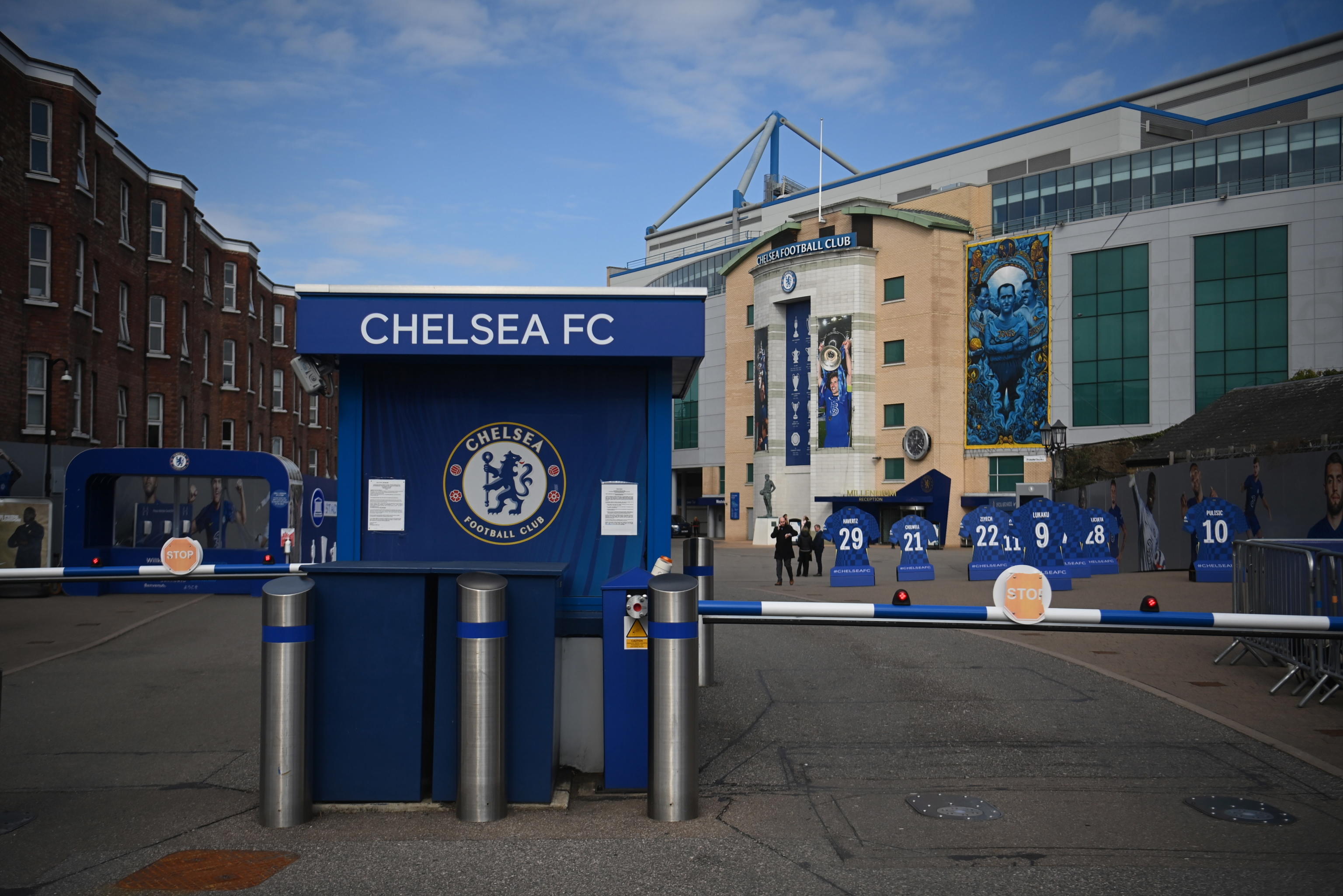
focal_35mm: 38
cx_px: 672
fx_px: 1418
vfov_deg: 35.1
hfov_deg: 50.7
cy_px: 448
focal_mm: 38
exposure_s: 1/8000
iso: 250
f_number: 2.8
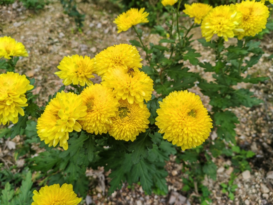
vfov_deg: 51.4
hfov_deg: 65.3
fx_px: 213
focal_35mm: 27
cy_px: 102
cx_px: 136
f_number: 1.95
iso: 50
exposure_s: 1/510
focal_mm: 5.52
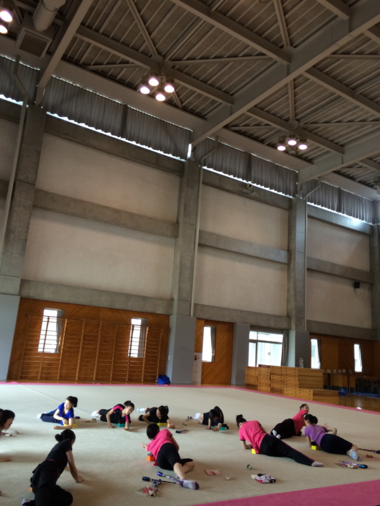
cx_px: 190
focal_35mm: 30
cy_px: 253
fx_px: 439
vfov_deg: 60.0
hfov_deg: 46.8
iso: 40
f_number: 2.2
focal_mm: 4.12
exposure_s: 1/30
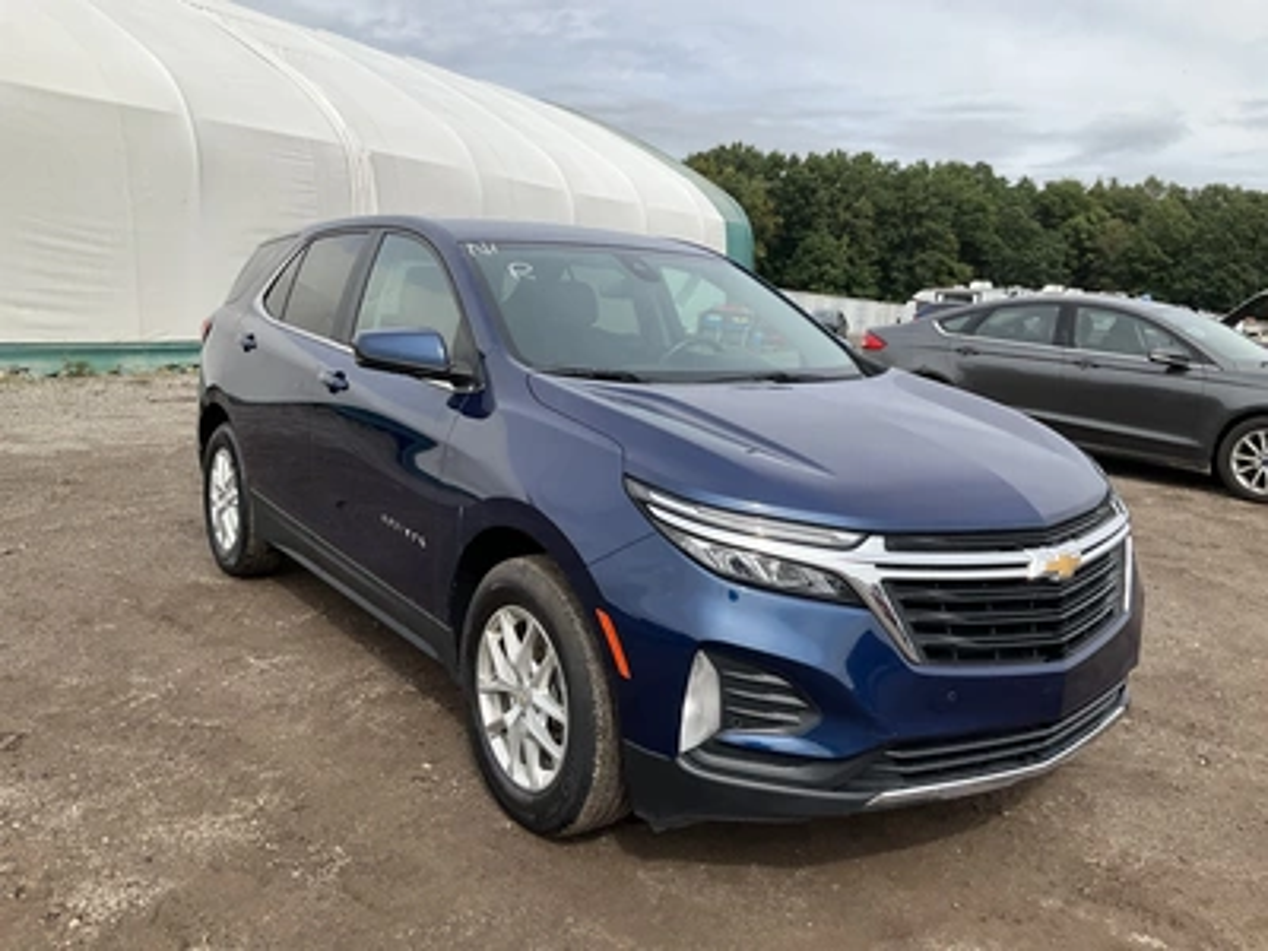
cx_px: 634
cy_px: 476
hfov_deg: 61.7
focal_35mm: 29
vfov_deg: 48.2
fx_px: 1062
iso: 25
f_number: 1.8
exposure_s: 1/1377
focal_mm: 3
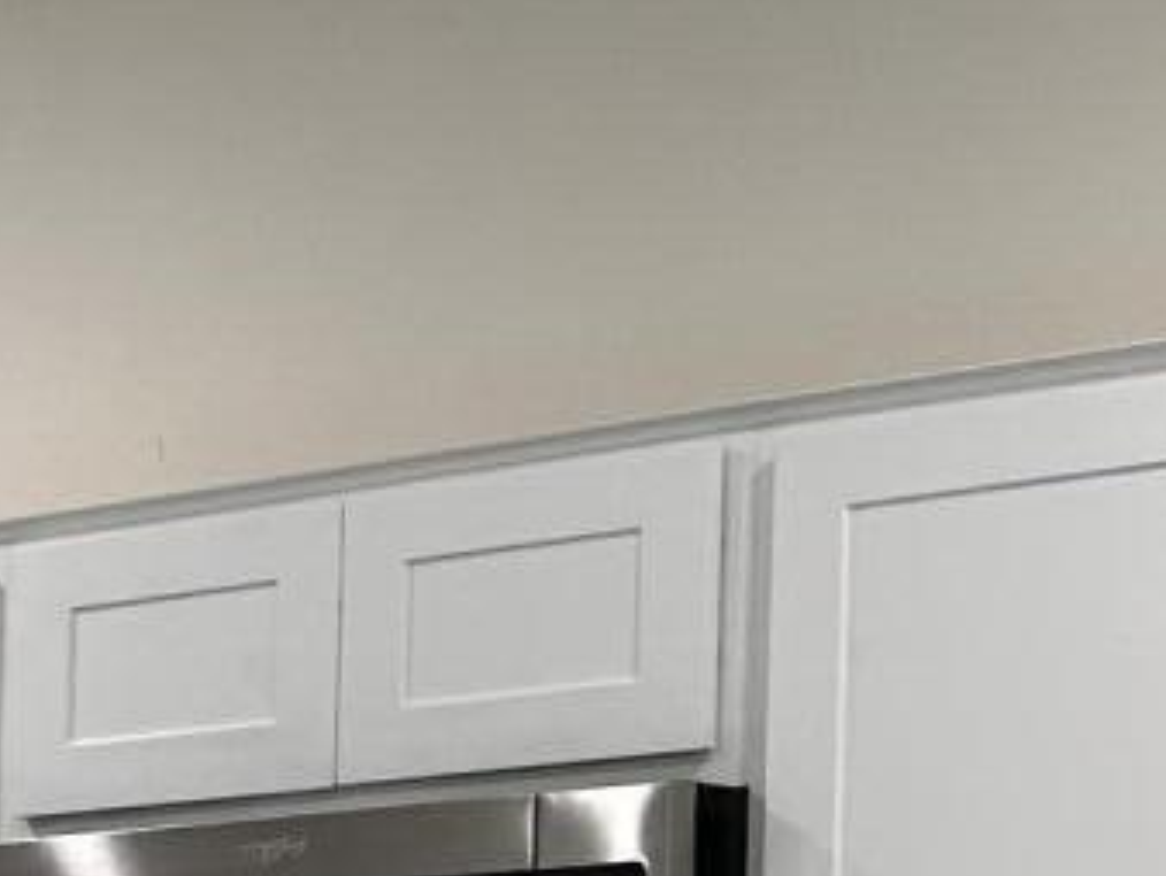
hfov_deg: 12.7
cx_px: -883
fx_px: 4787
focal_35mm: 142
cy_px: 1476
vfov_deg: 10.0
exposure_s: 1/120
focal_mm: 6.86
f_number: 1.78
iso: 125
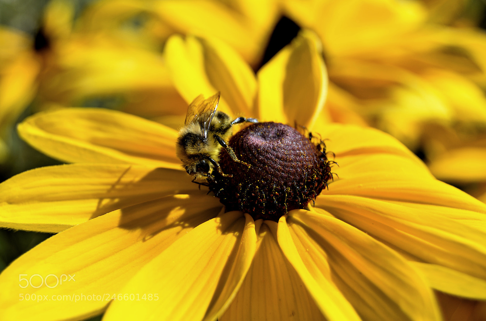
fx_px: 1111
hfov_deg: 24.7
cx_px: 243
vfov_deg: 16.5
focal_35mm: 82
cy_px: 160
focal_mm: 55
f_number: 8
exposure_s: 1/250
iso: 100
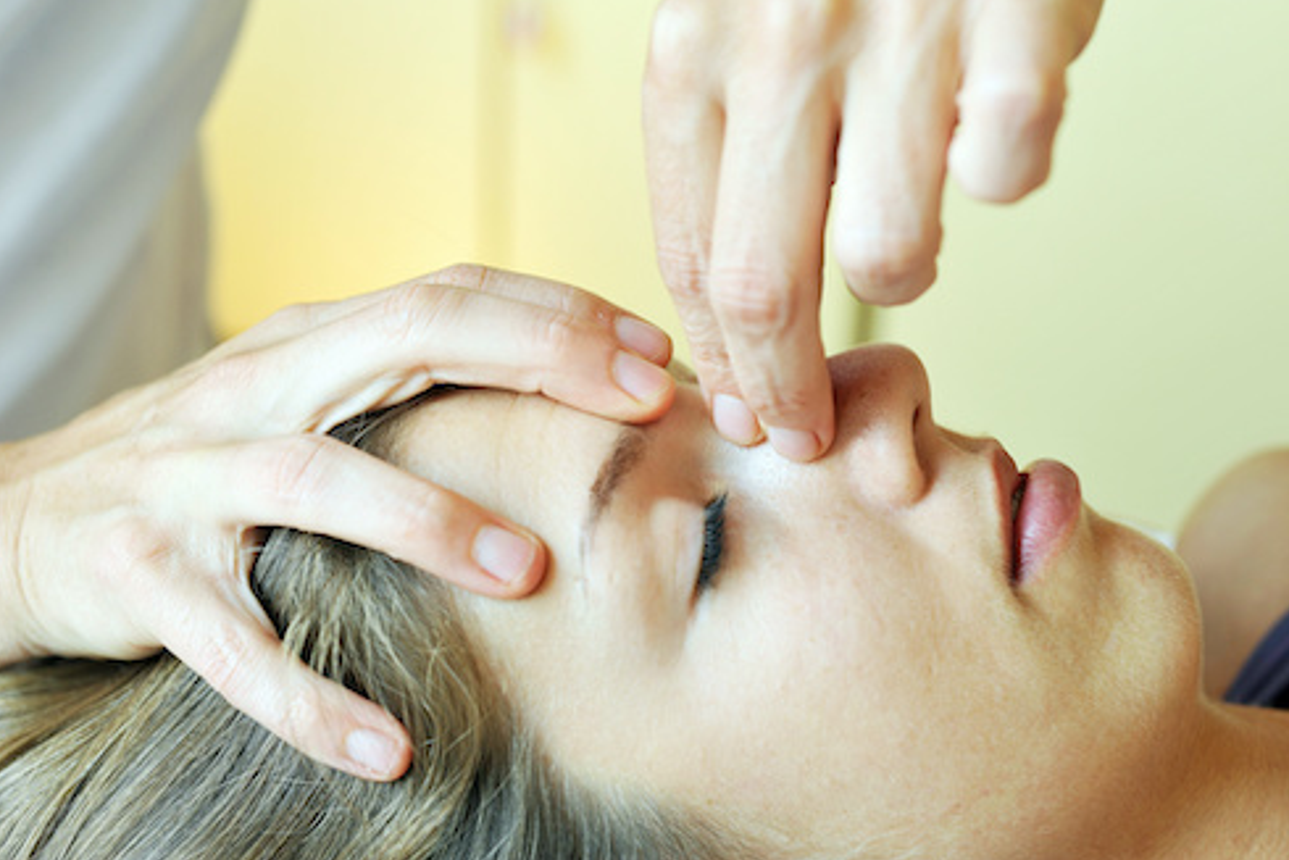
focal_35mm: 51
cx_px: 642
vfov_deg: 26.5
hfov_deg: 38.9
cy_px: 427
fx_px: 1827
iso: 200
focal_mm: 50
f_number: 4.5
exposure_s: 1/80
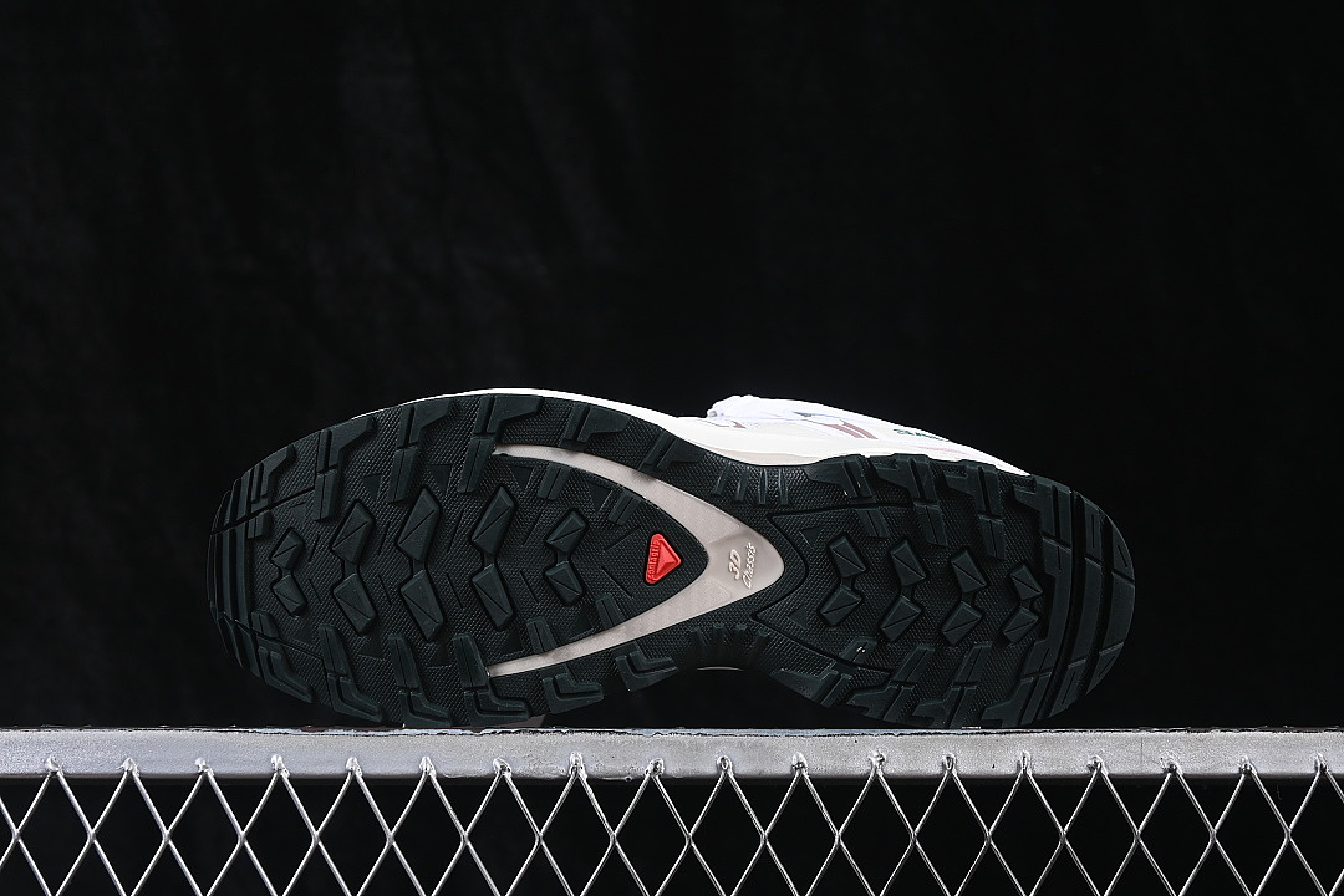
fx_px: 2800
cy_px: 448
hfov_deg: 27.0
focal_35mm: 75
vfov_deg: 18.2
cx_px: 672
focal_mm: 50
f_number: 6.3
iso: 160
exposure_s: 1/60
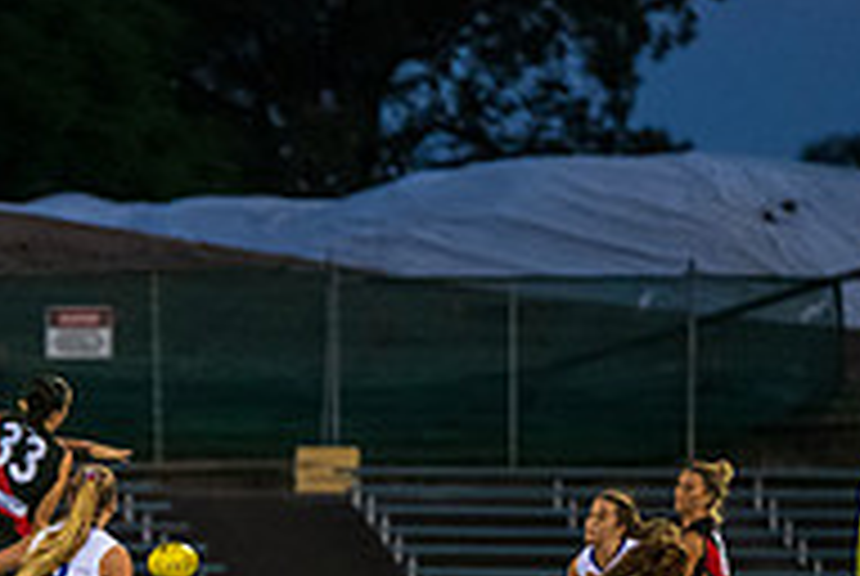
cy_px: 611
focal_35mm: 758
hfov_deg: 2.7
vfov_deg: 1.8
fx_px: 18136
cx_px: -13
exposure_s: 1/800
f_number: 2.8
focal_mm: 200
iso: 3200
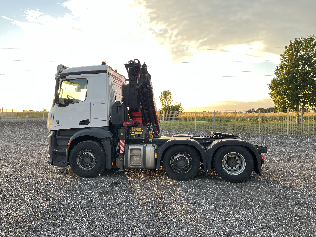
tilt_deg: +0.1
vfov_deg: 53.1
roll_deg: -0.5
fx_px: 237
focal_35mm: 26
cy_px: 118
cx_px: 158
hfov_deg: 67.3
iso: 64
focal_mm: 5.1
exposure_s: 1/144
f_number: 1.6
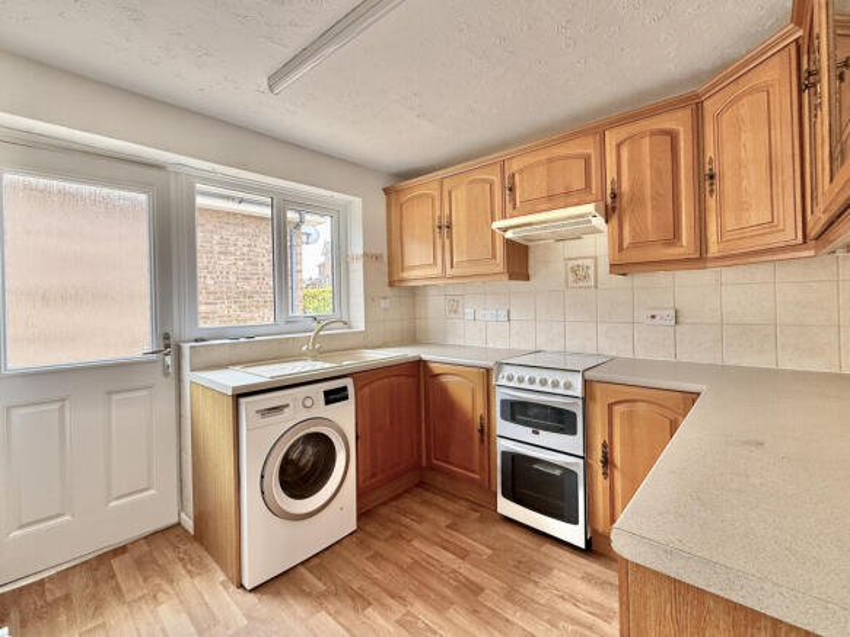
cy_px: 318
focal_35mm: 14
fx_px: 344
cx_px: 425
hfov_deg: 102.1
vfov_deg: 85.7
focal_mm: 2.22
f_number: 2.2
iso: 64
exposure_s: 1/99
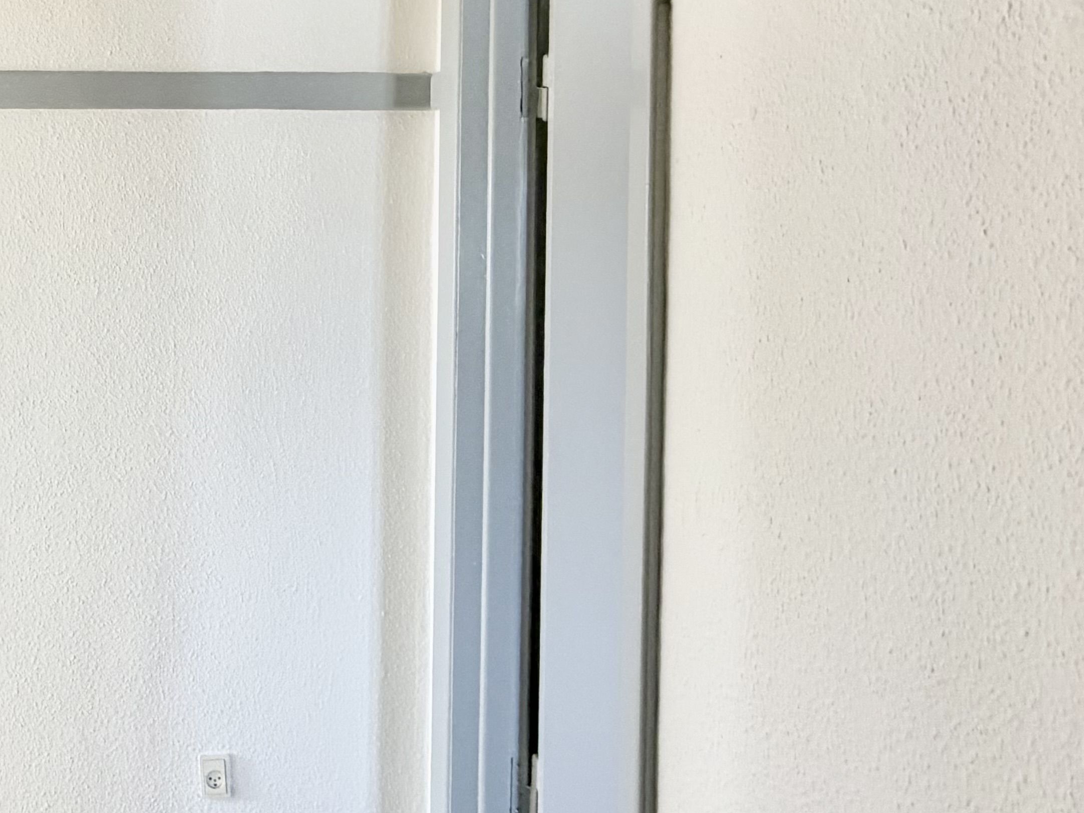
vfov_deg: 38.3
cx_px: 132
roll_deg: +0.6
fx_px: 1159
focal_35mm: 37
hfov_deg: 45.9
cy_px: 283
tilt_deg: +0.6
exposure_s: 1/121
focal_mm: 2.22
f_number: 2.2
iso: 250
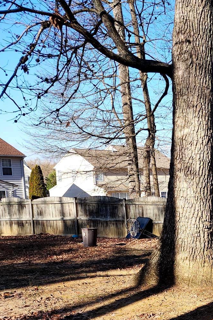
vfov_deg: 39.4
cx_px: 305
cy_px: 234
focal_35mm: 49
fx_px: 435
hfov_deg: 23.1
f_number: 1.8
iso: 12
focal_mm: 6.4
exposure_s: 1/515
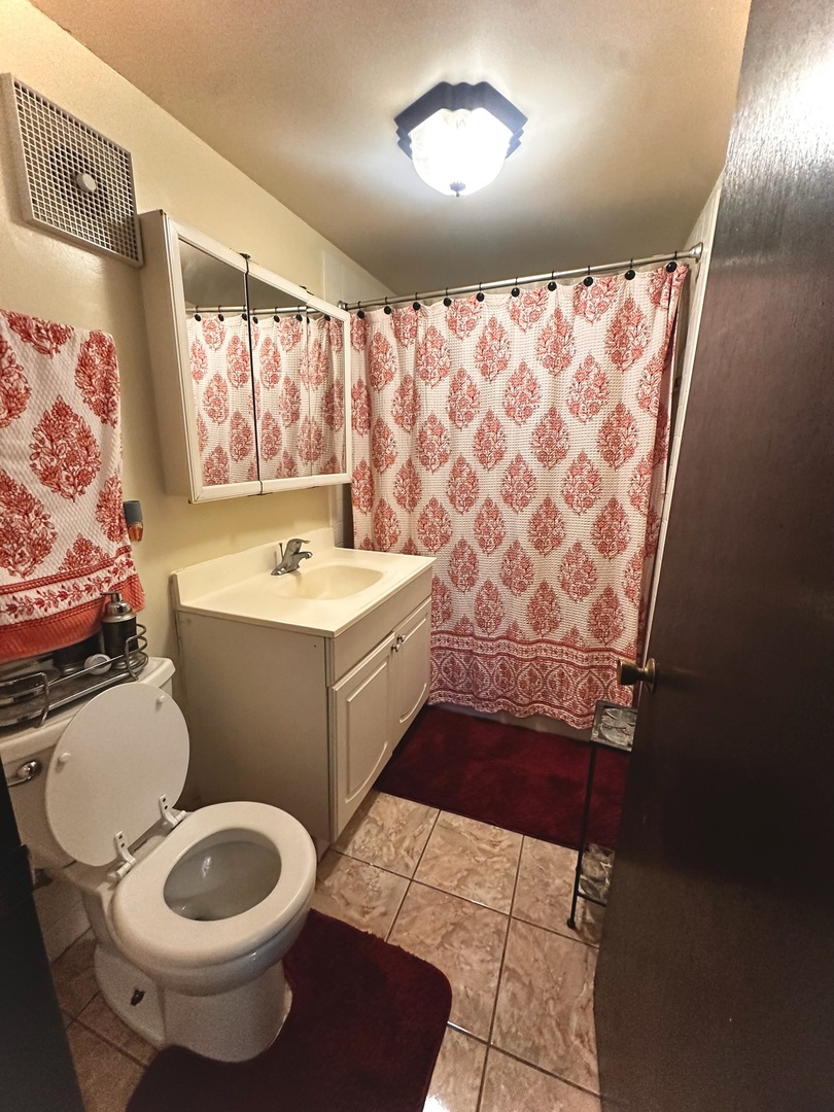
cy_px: 556
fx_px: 450
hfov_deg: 85.7
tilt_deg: -12.7
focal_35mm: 14
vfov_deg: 102.1
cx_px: 417
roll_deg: -1.9
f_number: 2.2
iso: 400
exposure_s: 1/60
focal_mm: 2.22
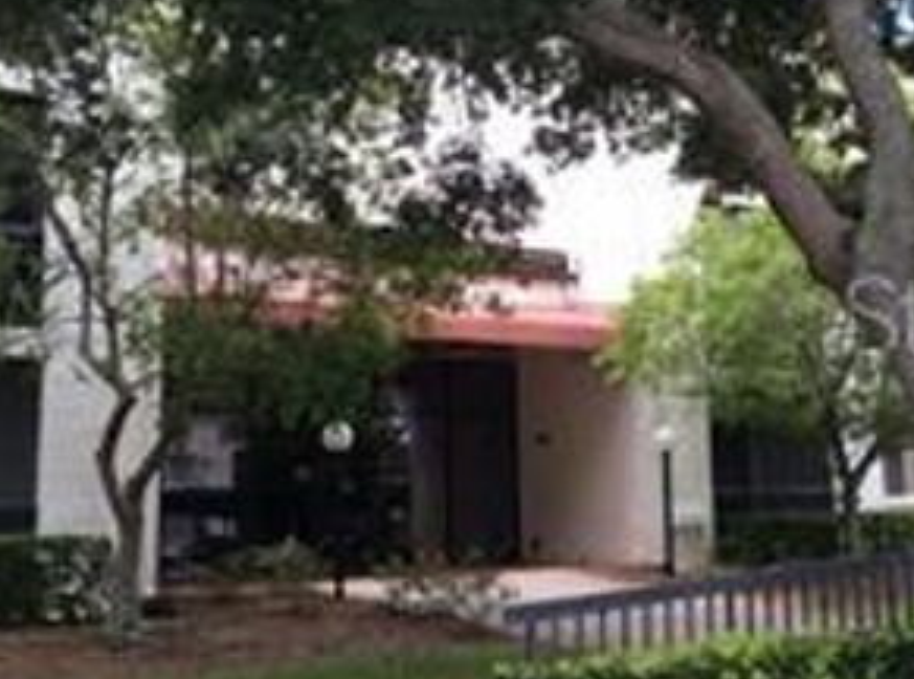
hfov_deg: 34.9
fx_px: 1447
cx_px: 556
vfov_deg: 26.4
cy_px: 311
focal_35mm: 55
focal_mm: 3.3
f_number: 2.4
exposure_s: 1/360
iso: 32
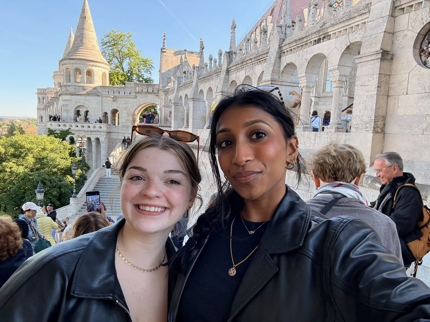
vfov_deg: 58.9
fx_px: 286
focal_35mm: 23
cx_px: 215
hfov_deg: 73.9
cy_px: 161
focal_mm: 2.69
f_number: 1.9
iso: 80
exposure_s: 1/173
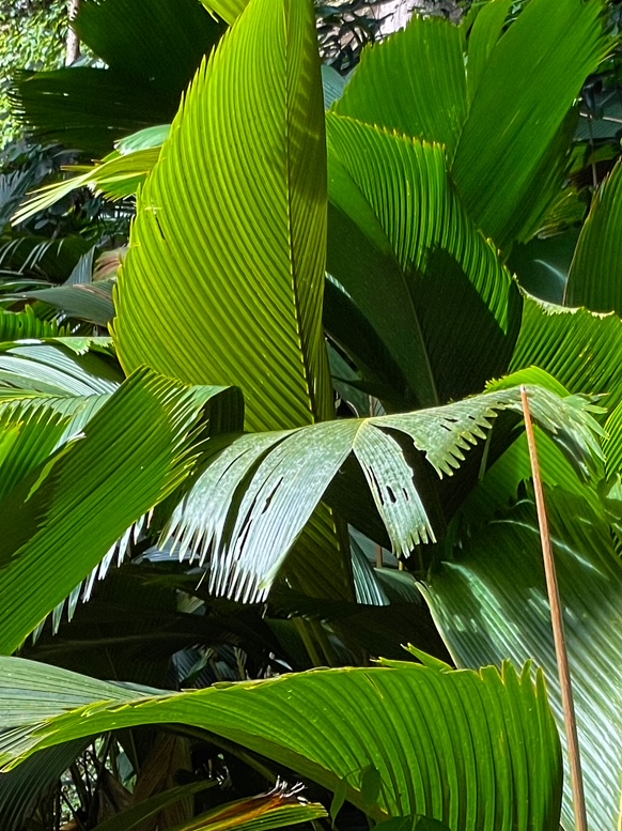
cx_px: -85
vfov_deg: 14.1
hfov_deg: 10.8
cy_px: 1047
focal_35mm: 135
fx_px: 3237
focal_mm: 6
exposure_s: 1/160
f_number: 2
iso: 25
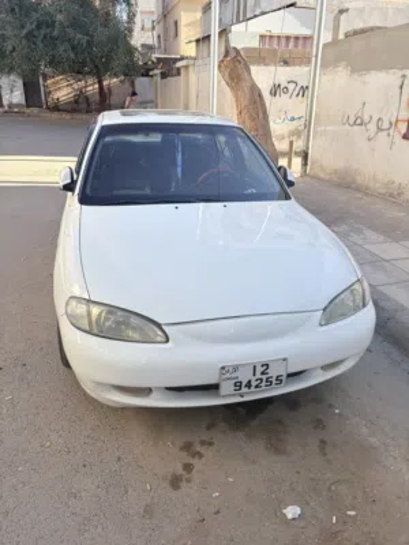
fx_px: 410
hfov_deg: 53.1
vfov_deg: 67.3
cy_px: 272
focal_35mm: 26
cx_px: 204
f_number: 1.6
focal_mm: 5.96
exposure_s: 1/987
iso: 50
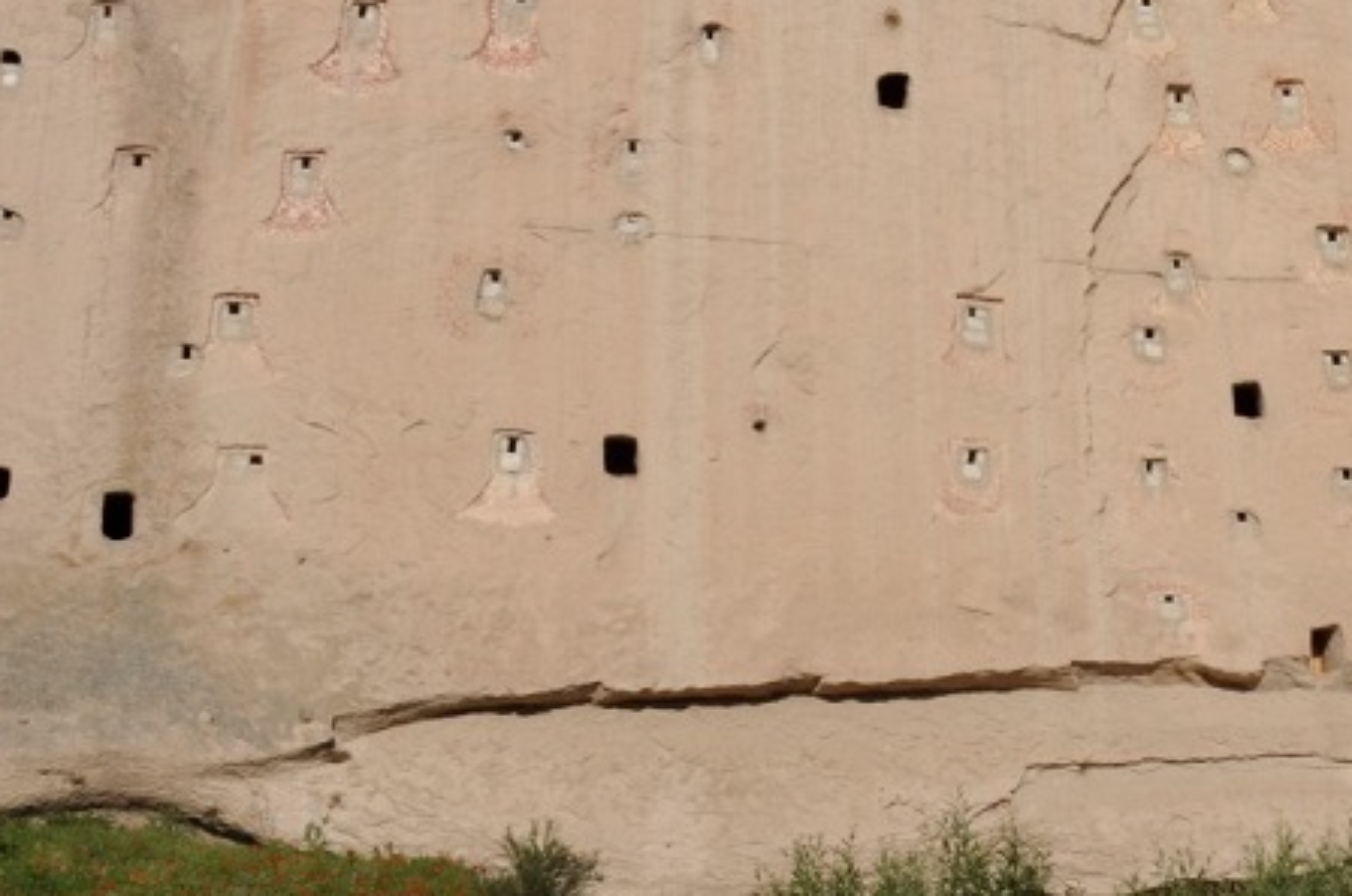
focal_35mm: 75
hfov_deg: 26.4
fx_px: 2812
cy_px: 104
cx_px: 1120
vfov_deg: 17.9
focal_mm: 28
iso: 250
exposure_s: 1/200
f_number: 22
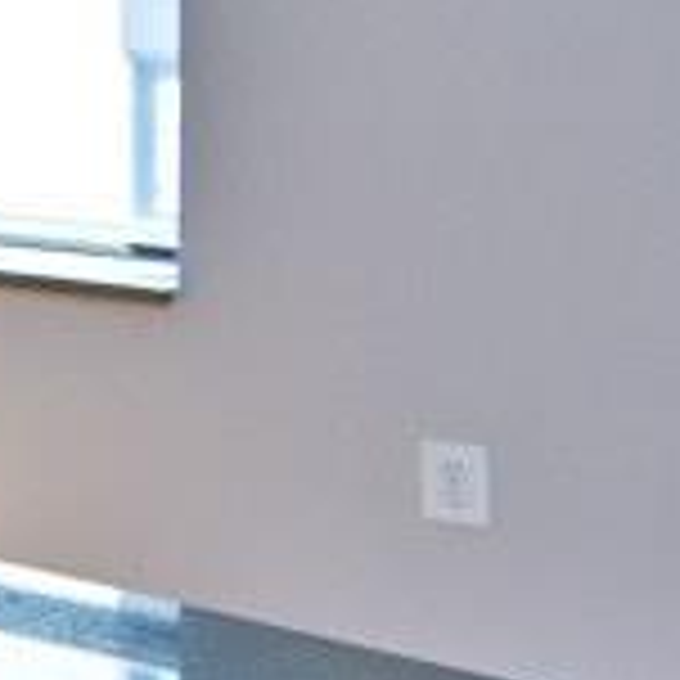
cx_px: -2094
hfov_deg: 8.0
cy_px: -77
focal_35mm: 118
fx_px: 2623
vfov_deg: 14.4
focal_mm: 14
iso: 200
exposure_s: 1/60
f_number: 4
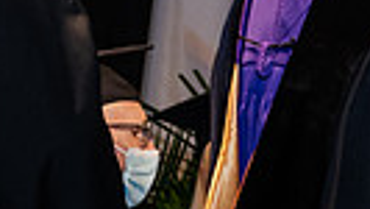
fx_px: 2690
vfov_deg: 4.4
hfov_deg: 7.7
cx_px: 634
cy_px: 7
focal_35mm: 274
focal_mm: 60
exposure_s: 1/200
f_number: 6.3
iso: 1600
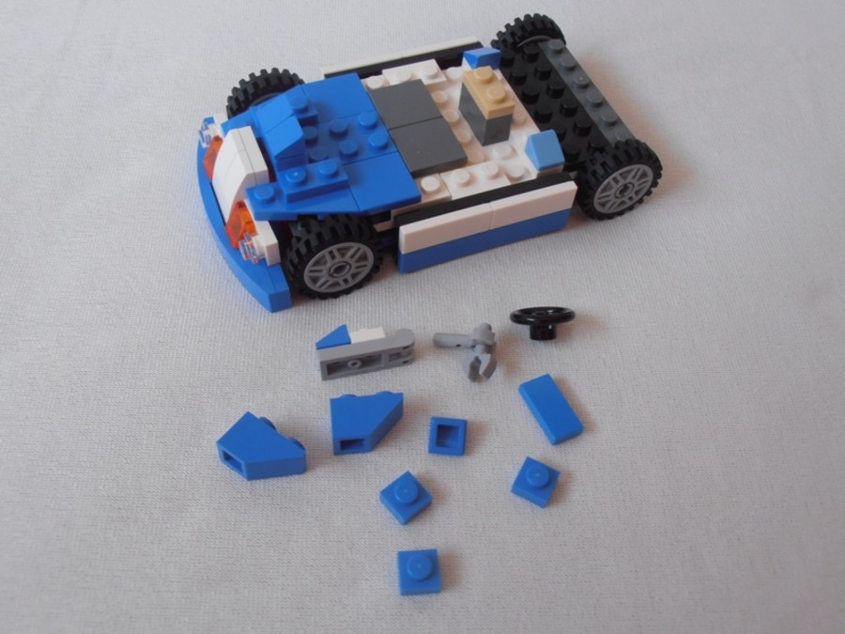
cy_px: 317
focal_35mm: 37
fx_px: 903
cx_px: 422
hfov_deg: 50.1
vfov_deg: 38.7
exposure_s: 1/40
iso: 80
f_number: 3.9
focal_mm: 6.61
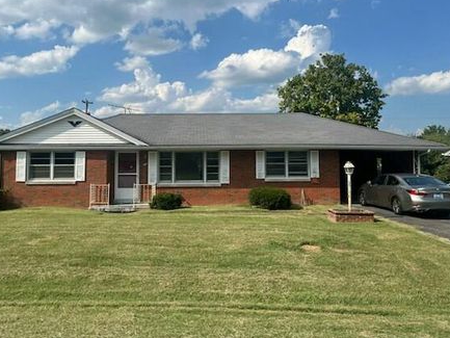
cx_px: 218
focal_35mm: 30
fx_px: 390
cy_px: 147
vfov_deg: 46.7
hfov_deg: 59.9
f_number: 1.6
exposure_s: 1/4149
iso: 50
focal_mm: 5.1
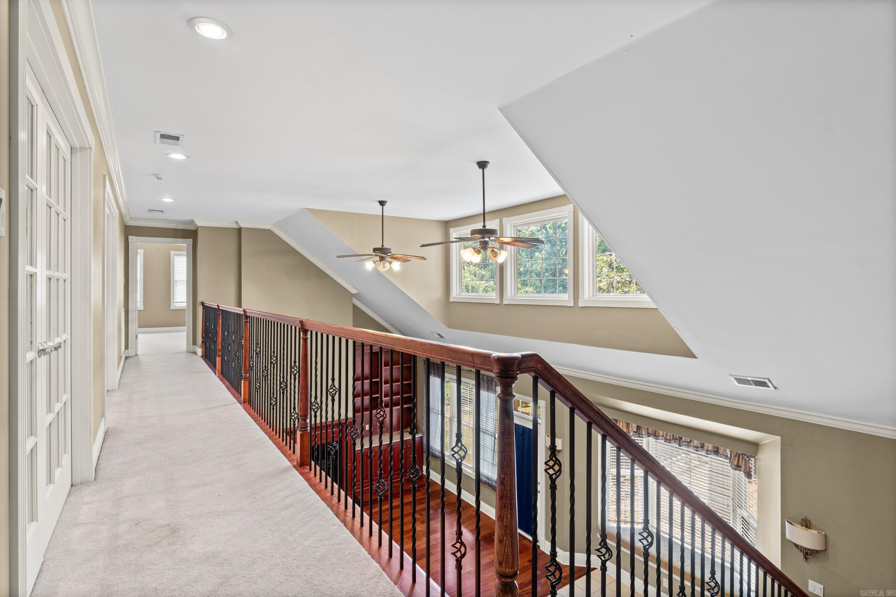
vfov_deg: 67.4
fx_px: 448
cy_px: 298
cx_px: 448
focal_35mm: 18
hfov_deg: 90.0
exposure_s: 1/2
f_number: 9
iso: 250
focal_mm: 12
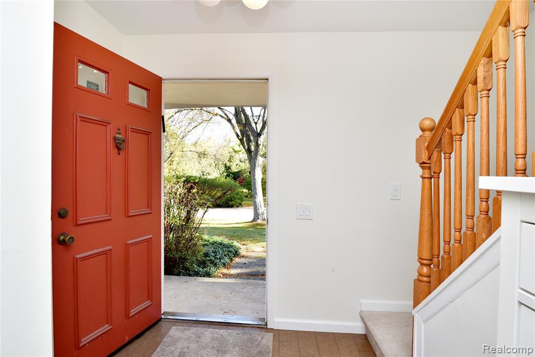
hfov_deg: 93.3
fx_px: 253
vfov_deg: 70.5
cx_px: 268
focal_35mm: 17
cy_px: 178
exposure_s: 1/60
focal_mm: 17
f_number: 10
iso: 800
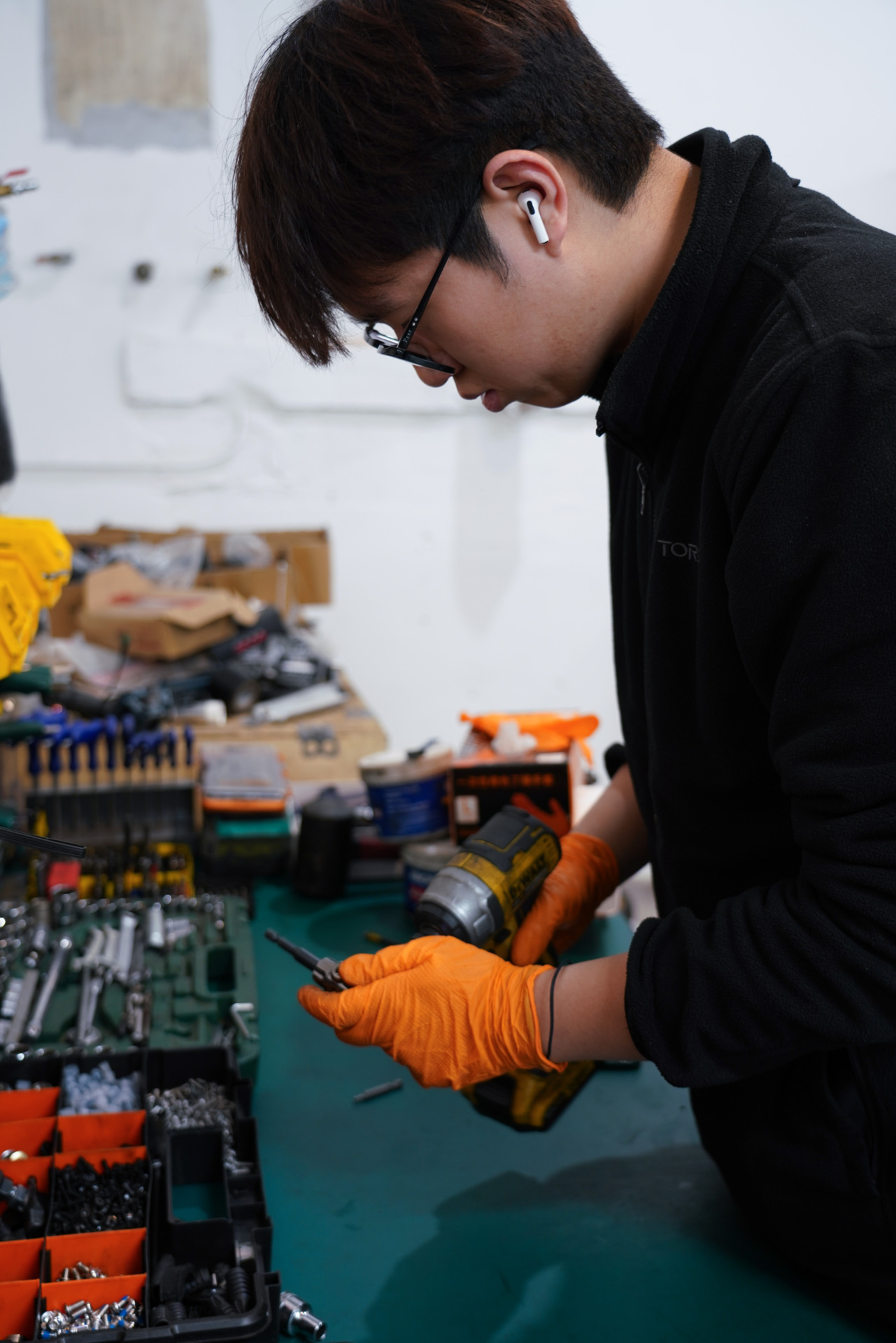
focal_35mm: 39
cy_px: 672
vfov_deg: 49.5
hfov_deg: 34.2
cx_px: 448
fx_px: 1455
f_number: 4
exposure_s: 1/15
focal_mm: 39
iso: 400
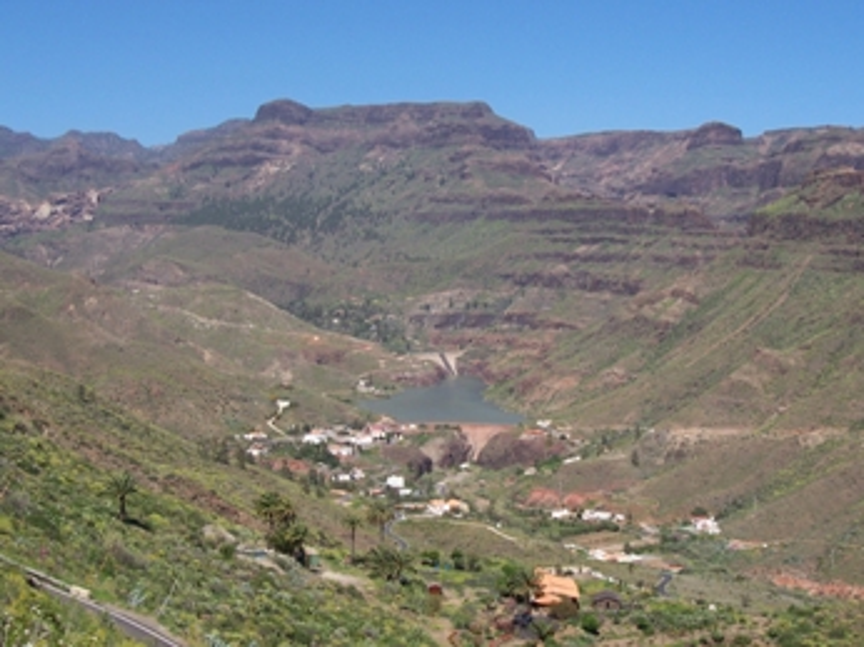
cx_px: 432
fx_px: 1322
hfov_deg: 36.2
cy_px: 324
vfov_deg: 27.5
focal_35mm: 53
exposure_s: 1/350
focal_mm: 8.6
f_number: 6.7
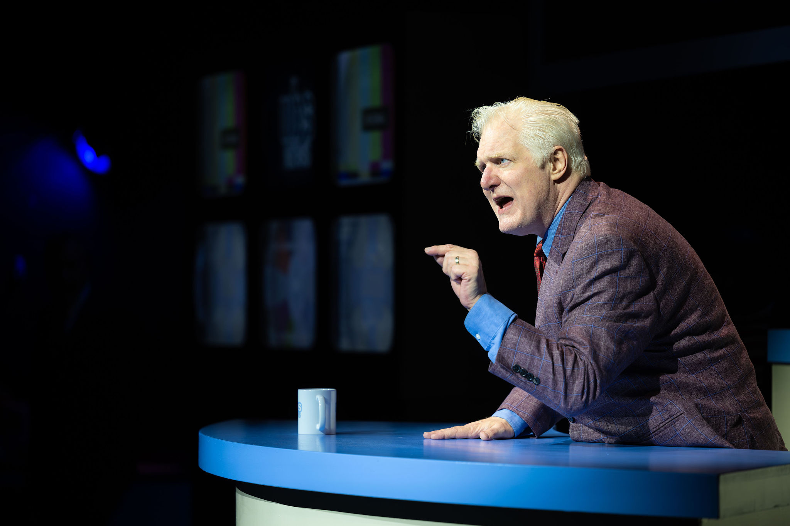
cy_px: 263
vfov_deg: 10.2
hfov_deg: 15.2
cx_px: 395
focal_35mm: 135
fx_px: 2962
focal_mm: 135
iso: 560
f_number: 2.8
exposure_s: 1/320
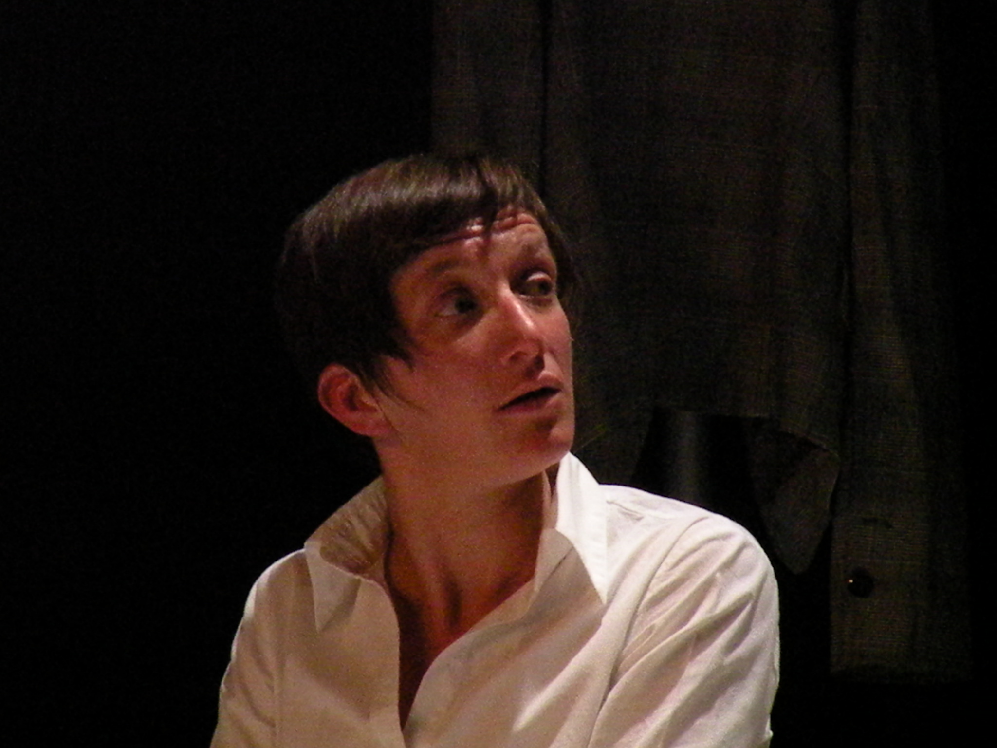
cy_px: 374
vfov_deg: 3.1
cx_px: 498
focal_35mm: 486
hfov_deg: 4.1
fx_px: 13998
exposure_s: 1/538
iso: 3200
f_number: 7.1
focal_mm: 84.2
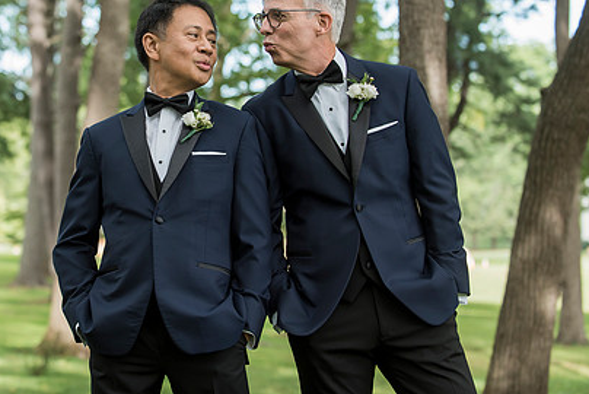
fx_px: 1735
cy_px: 103
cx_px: 187
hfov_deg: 19.2
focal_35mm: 106
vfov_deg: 12.9
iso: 400
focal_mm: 70
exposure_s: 1/400
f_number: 3.5
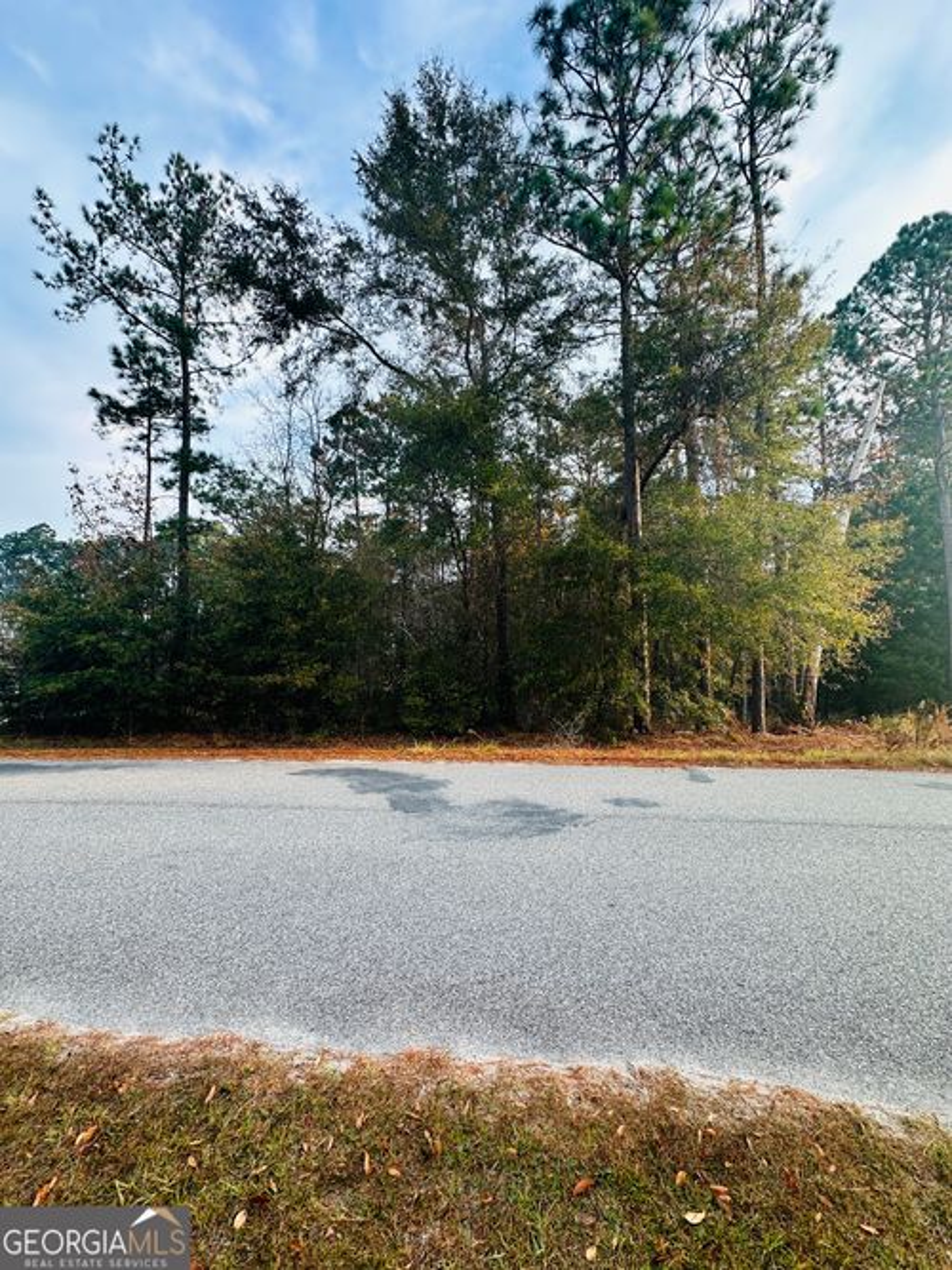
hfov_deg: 85.7
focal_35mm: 14
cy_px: 635
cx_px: 476
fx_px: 514
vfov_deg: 102.1
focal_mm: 2.22
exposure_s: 1/182
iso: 40
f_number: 2.2
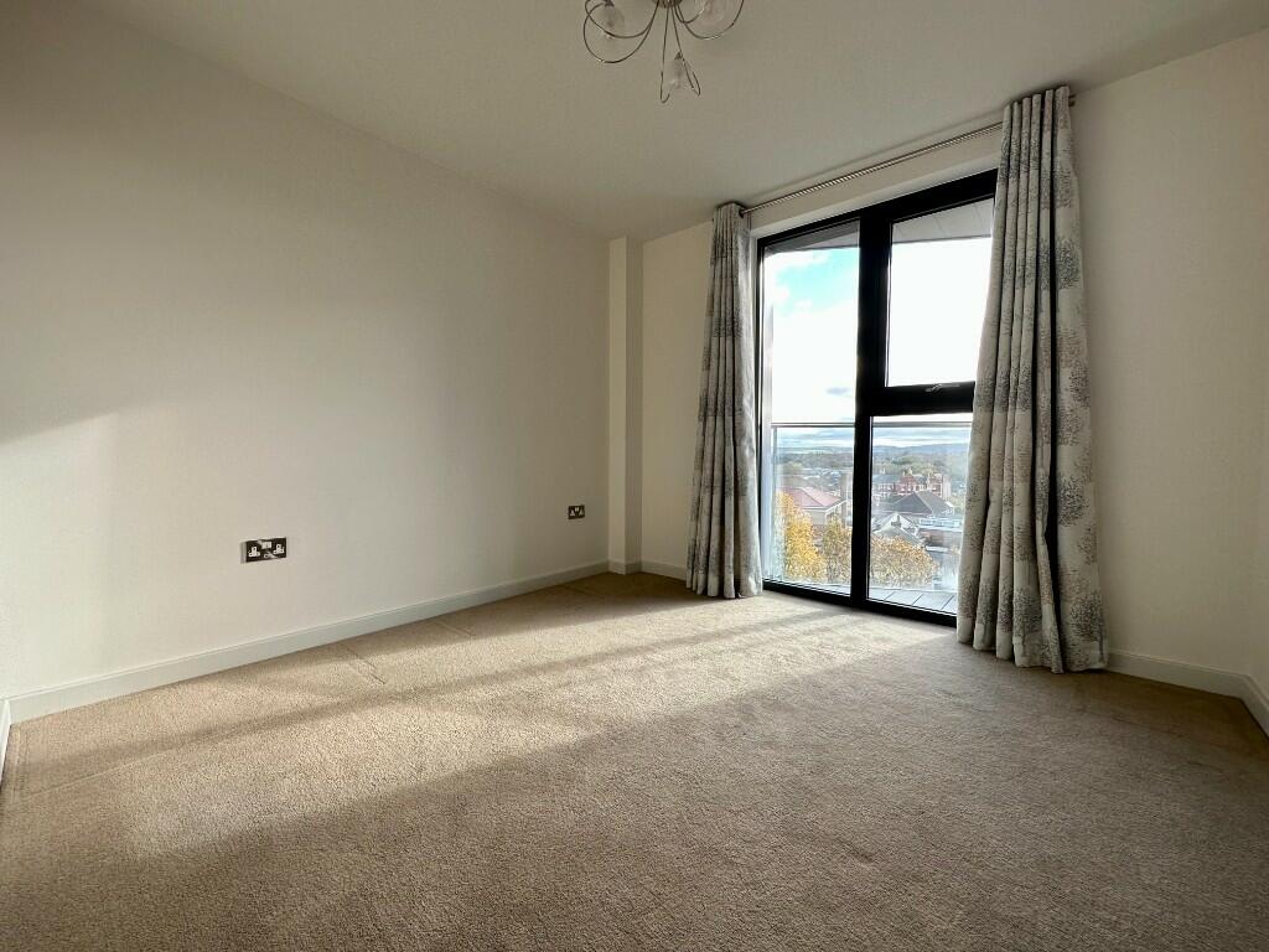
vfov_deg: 85.7
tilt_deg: -2.4
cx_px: 634
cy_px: 476
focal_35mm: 14
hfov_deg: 102.1
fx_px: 513
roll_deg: -0.3
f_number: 2.2
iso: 40
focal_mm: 2.22
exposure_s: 1/148
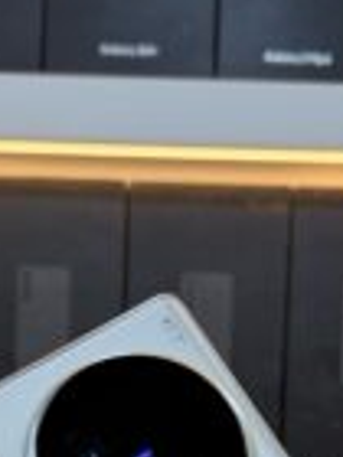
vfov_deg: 21.0
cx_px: 168
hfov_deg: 17.2
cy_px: 565
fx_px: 1136
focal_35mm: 86
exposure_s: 1/478
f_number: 1.78
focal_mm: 6.76
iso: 80
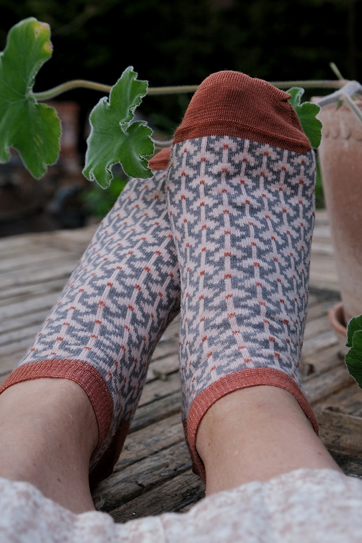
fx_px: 995
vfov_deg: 30.4
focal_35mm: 66
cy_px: 219
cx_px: 225
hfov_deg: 20.6
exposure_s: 1/600
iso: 800
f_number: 5.6
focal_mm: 34.3
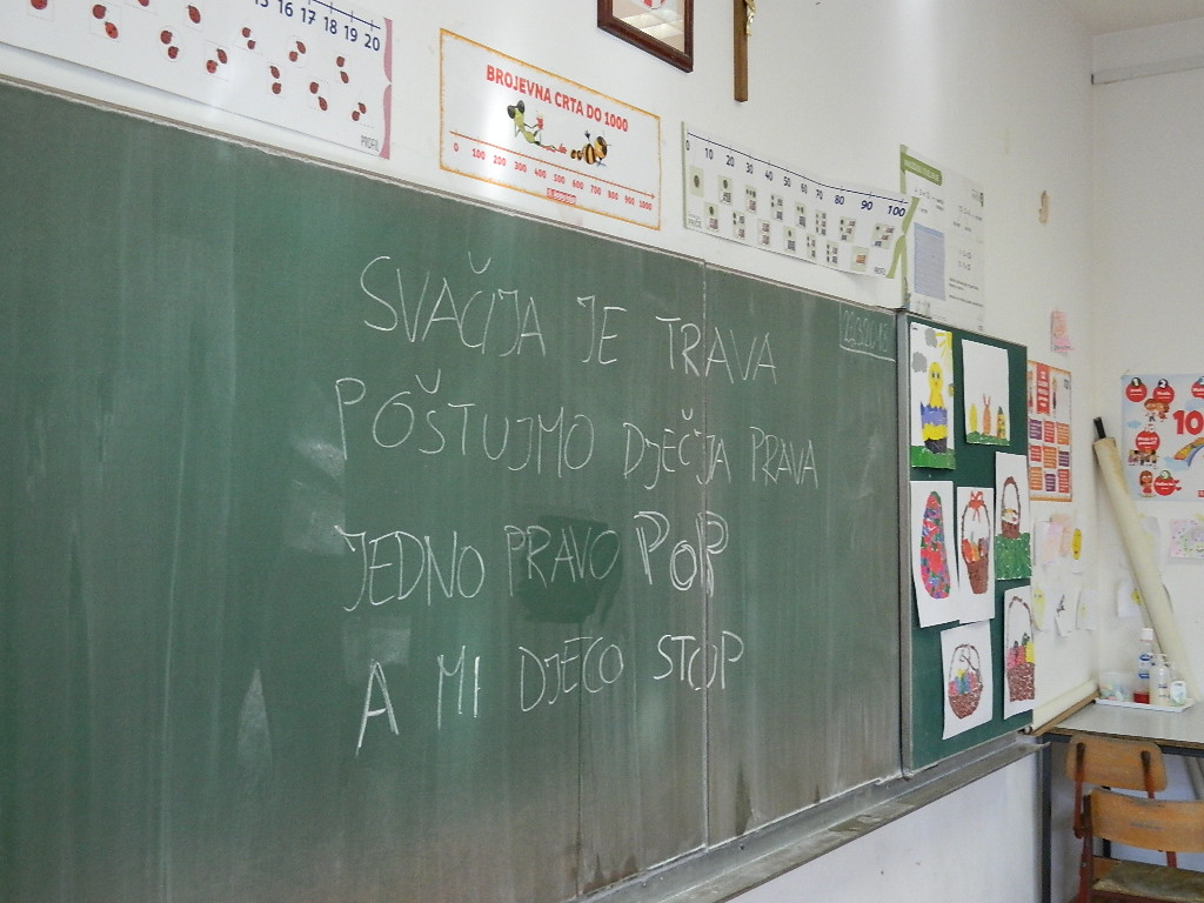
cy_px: 452
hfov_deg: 45.8
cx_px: 602
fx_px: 1426
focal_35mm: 41
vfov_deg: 35.1
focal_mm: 7.3
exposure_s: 1/50
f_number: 3.5
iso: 400
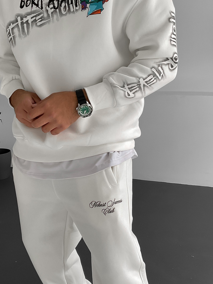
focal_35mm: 49
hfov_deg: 29.6
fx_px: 402
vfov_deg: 38.9
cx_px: 89
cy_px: 148
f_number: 1.8
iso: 40
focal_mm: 3
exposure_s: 1/120
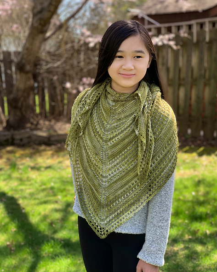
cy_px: 136
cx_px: 110
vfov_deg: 34.2
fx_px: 442
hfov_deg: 27.6
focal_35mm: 55
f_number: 2.4
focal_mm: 6
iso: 25
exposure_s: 1/122
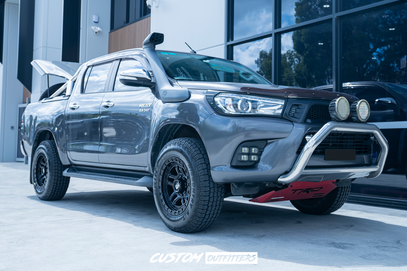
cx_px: 204
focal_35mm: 32
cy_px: 136
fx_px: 362
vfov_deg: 41.1
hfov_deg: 58.7
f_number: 5
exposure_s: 1/100
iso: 100
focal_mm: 32
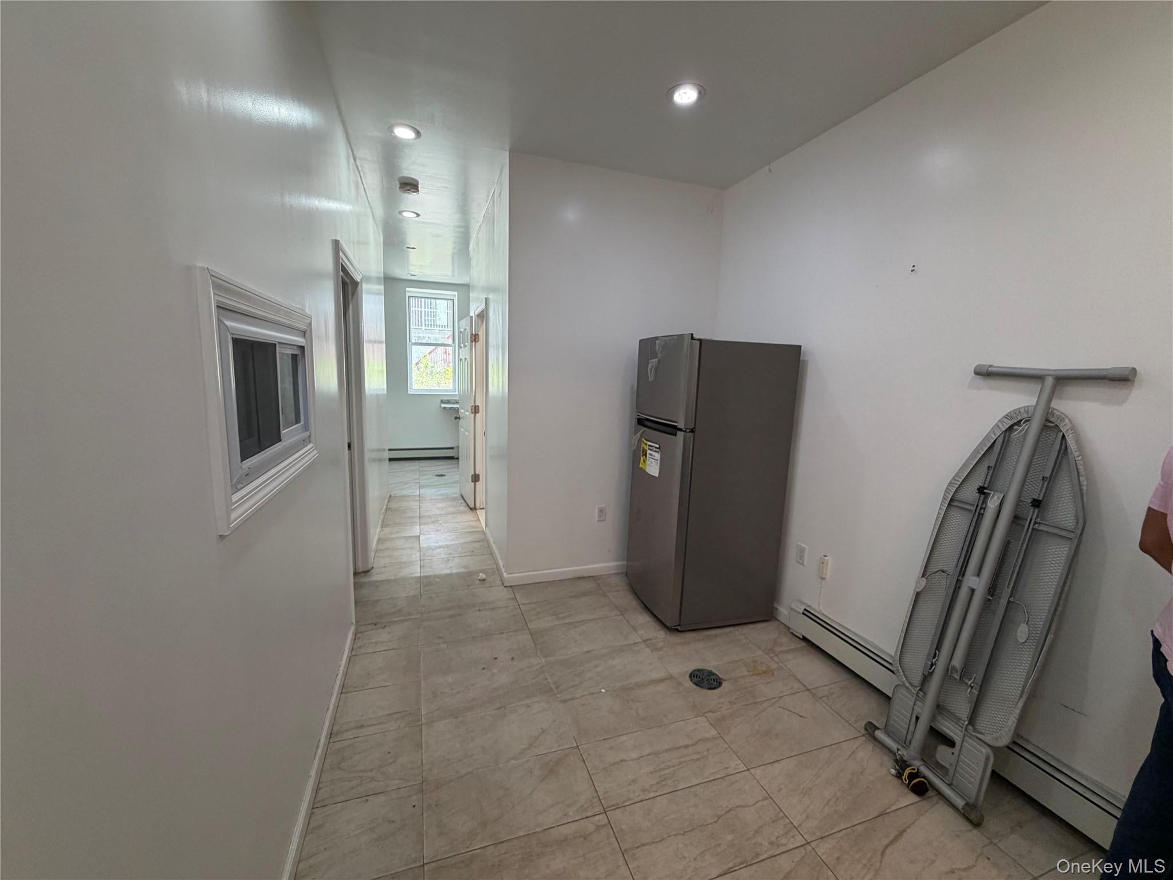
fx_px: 474
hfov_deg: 102.1
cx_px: 586
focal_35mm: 14
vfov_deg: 85.7
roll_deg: -1.6
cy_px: 440
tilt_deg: -7.9
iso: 200
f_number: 2.2
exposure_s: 1/60
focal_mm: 2.22
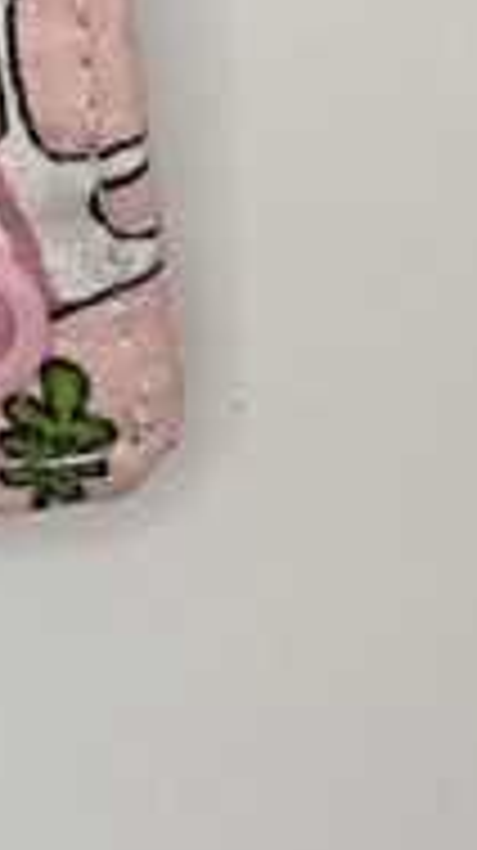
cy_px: -1237
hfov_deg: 6.5
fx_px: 3854
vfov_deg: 10.6
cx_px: -896
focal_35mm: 171
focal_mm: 3
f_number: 1.8
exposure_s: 1/331
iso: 25
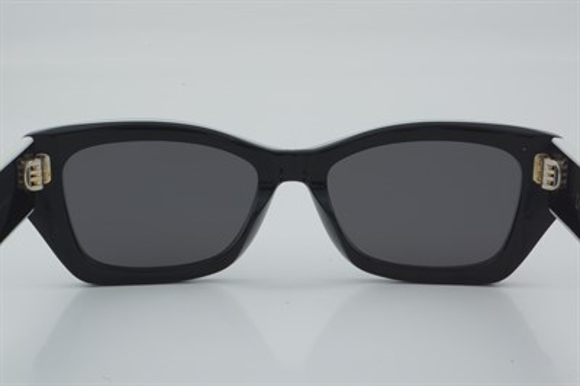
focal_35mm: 75
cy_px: 193
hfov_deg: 27.0
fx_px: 1207
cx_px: 290
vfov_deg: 18.2
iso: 100
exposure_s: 1/4
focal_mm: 50
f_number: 29
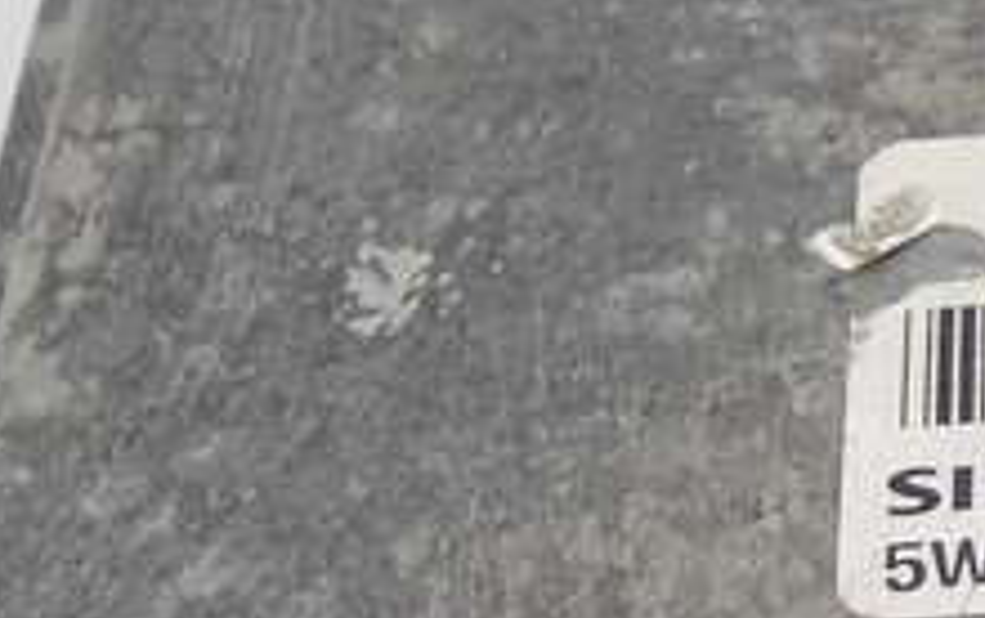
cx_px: 1630
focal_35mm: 137
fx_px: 3681
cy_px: 855
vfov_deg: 9.4
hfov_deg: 13.9
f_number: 3.2
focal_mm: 4.6
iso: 100
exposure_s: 1/100
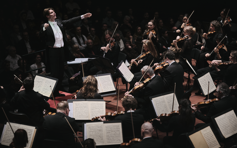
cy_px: 70
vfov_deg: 11.3
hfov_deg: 18.0
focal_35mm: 116
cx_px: 118
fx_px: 749
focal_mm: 75
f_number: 1.2
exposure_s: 1/640
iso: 640
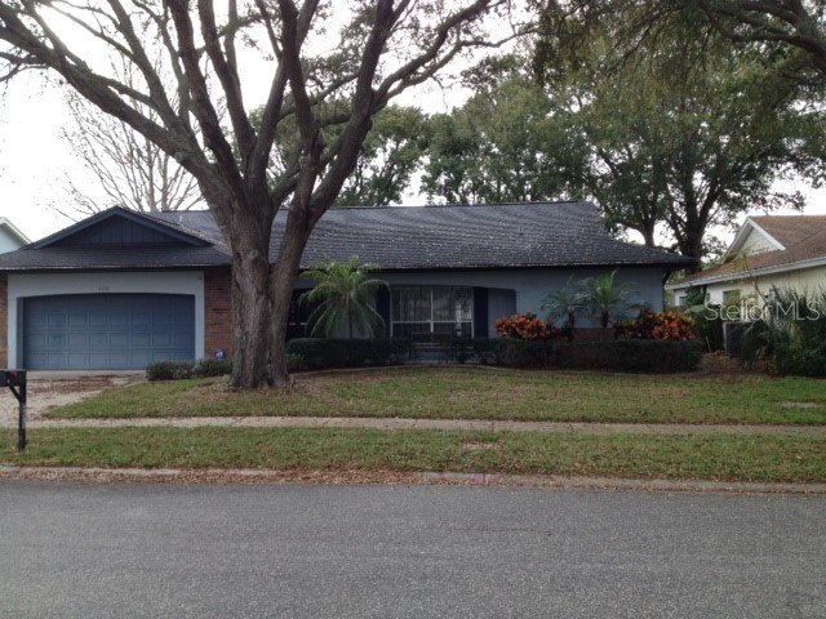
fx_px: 835
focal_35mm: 35
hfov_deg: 52.6
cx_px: 413
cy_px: 310
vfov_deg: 40.7
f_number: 2.4
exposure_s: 1/122
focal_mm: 4.28
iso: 50
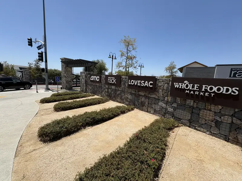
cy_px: 90
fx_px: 98
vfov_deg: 85.7
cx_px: 121
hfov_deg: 102.1
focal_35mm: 14
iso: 40
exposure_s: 1/1832
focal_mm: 2.22
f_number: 2.2
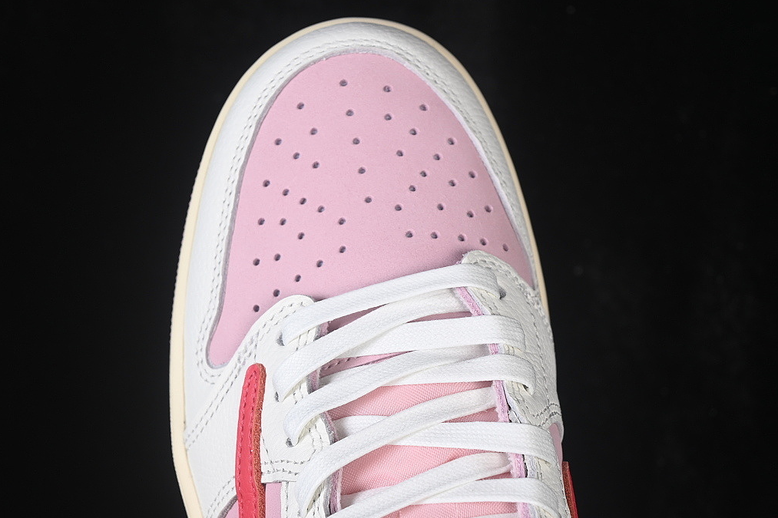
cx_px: 373
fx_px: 1728
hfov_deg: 25.4
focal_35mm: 80
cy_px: 272
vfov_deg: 17.1
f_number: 7.1
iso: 160
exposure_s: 1/80
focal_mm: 50
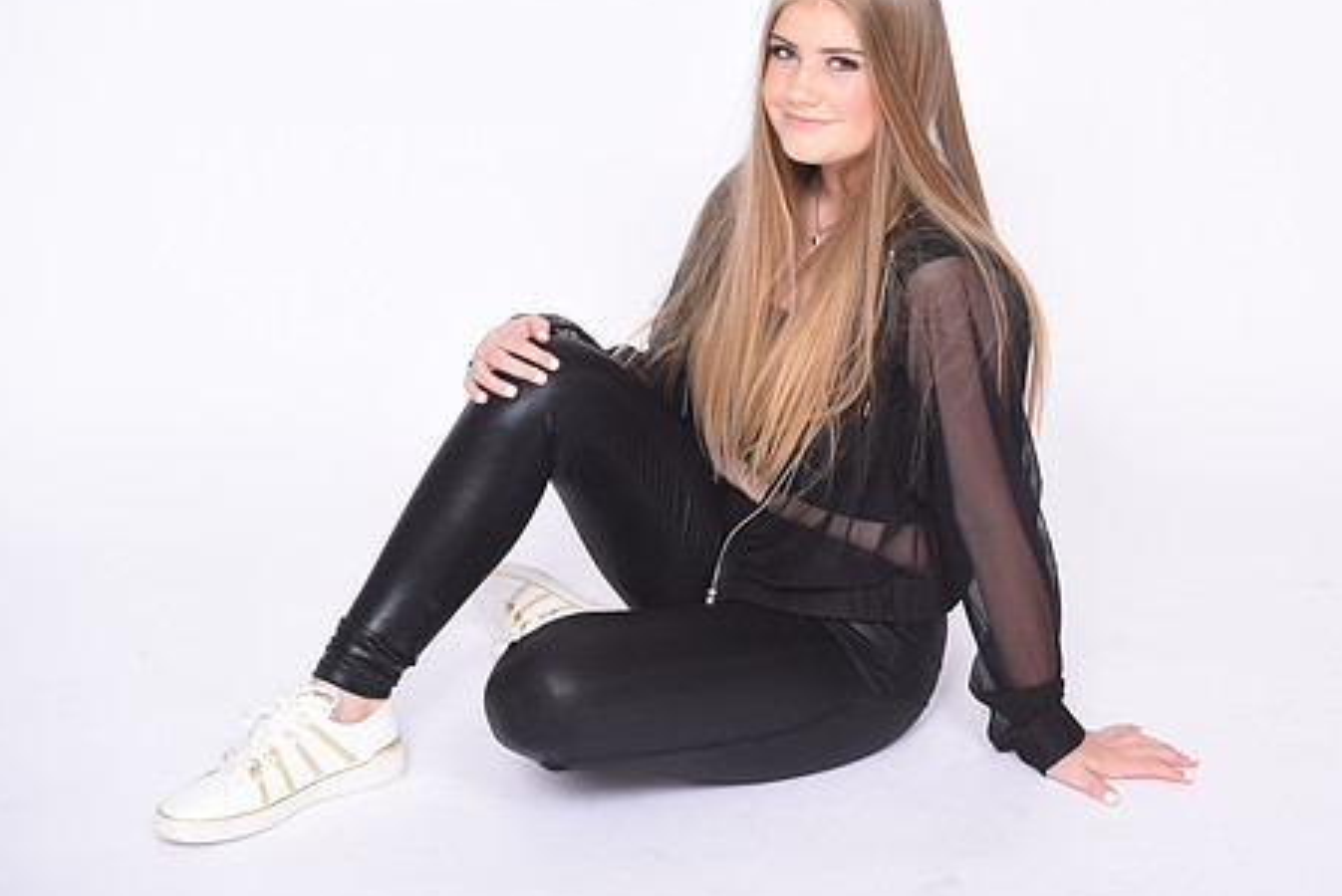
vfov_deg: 19.2
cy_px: 345
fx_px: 2648
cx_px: 804
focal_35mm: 71
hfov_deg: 28.4
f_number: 7.1
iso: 160
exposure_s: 1/160
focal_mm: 55
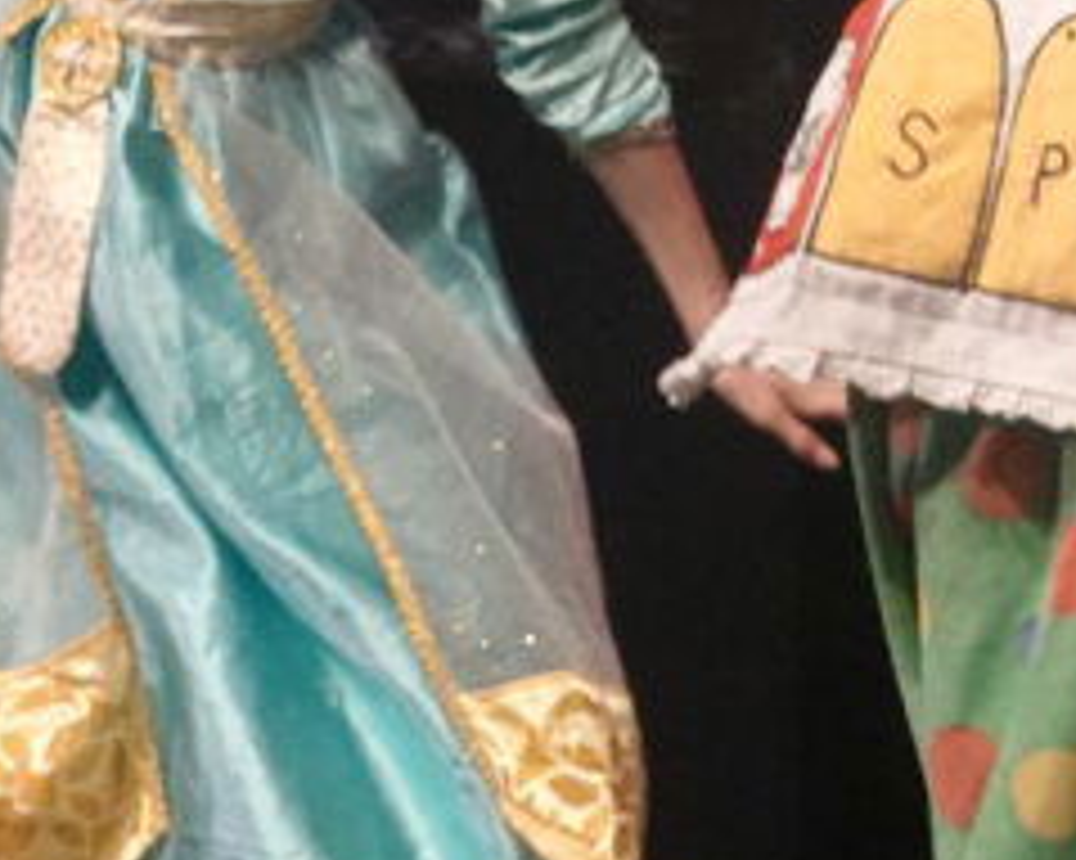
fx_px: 9327
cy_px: -734
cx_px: 1256
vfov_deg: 5.2
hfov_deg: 6.6
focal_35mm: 293
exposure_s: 1/250
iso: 4000
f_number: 4
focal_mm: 25.34
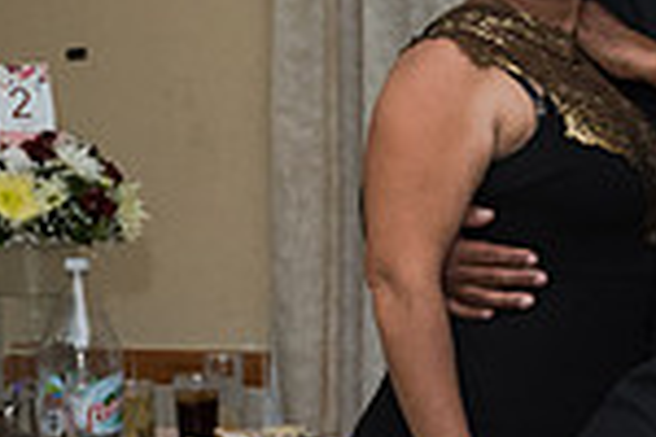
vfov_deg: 12.6
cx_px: 1168
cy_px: 404
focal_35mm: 108
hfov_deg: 16.1
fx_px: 1968
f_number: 3.5
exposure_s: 1/100
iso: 1600
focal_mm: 28
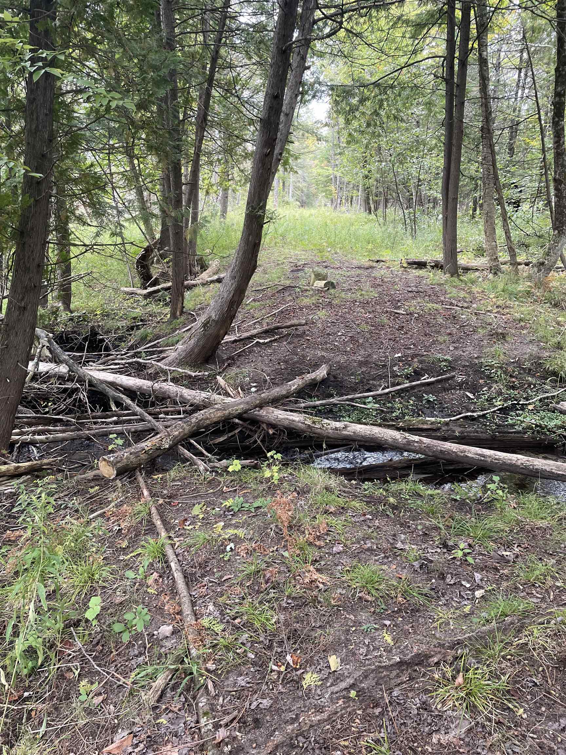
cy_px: 378
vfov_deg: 67.3
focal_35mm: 26
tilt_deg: -14.3
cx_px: 283
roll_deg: +1.3
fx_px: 567
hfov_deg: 53.1
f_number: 1.6
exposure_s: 1/104
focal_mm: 4.2
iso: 125
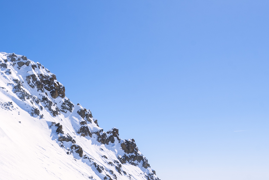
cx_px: -16
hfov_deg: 34.9
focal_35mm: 50
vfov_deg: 24.3
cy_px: 222
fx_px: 374
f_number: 10
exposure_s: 1/400
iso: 100
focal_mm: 18
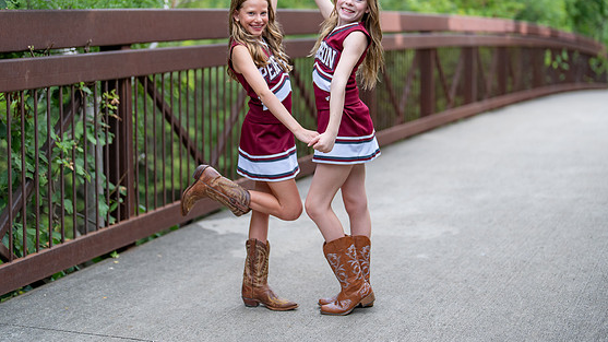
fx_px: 999
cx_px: 321
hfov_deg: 33.8
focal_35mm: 62
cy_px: 129
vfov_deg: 19.4
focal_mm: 50
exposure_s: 1/1250
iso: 100
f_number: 1.2
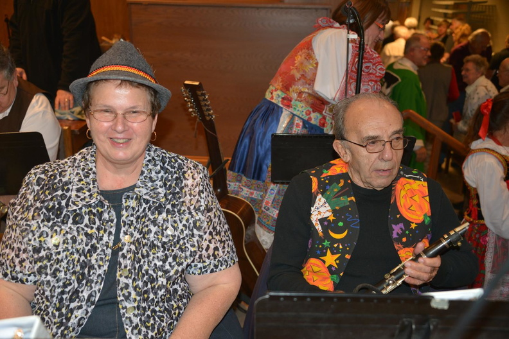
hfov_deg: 48.5
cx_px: 254
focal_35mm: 40
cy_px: 170
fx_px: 566
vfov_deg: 33.4
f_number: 4
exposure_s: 1/60
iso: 800
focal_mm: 40
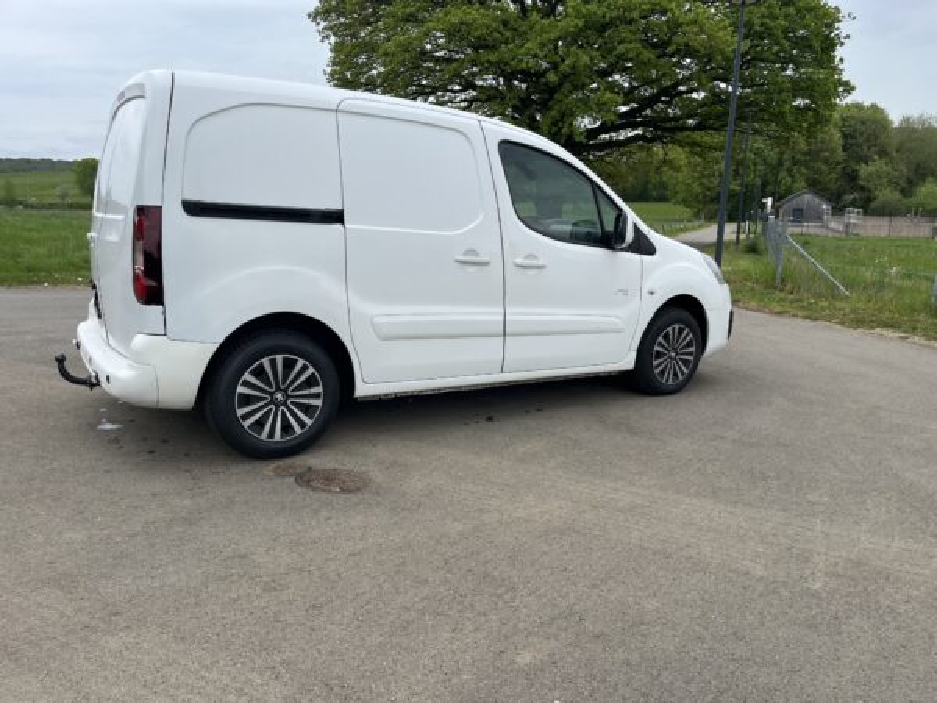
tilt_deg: -13.1
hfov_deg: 67.3
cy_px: 352
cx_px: 468
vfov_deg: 53.1
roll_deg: -1.7
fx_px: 704
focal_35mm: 26
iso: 50
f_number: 1.6
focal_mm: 5.1
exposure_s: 1/2024
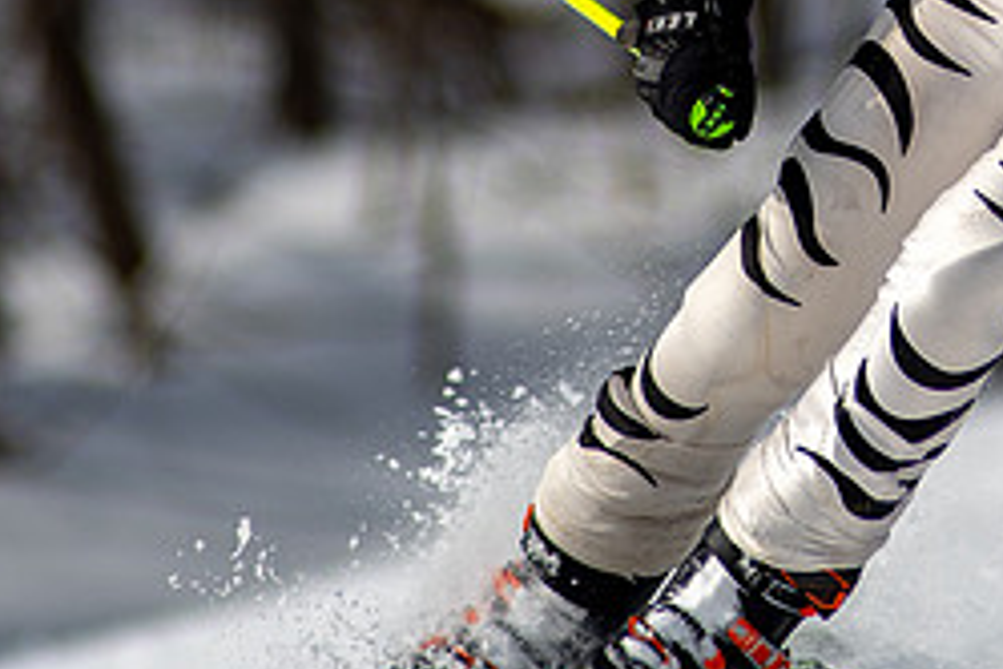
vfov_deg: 1.1
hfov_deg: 1.6
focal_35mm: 1275
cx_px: 1253
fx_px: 35520
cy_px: -244
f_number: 2.8
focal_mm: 300
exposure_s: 1/6400
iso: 100
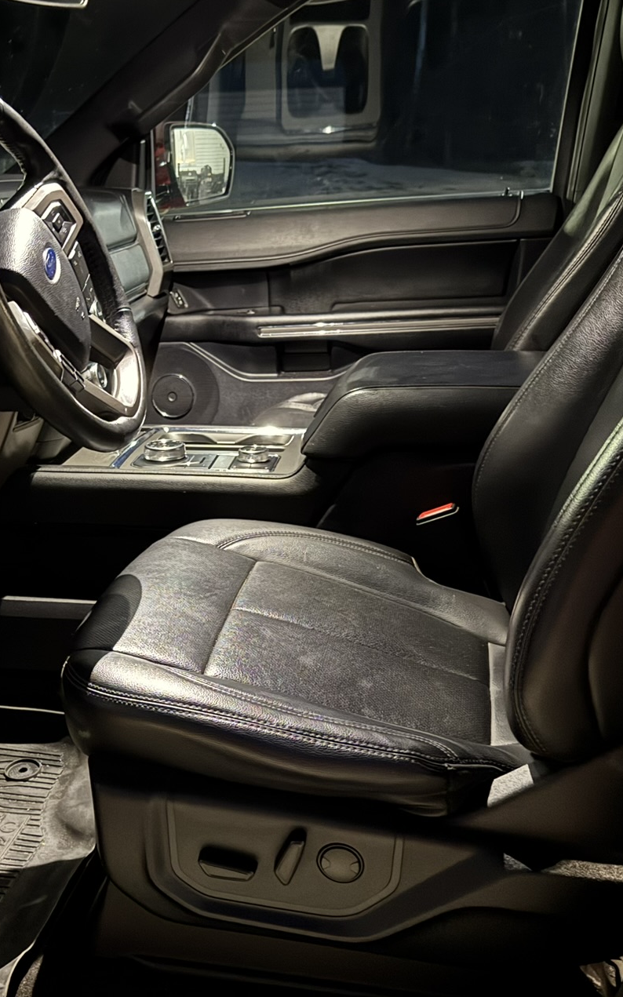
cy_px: 559
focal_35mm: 41
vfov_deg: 48.1
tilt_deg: -20.2
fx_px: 1114
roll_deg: +1.4
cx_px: 107
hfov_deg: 30.3
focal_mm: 6.76
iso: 2500
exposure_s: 1/5
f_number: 1.78
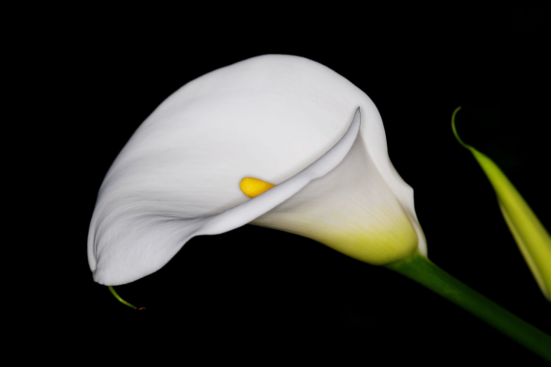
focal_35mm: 16
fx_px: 245
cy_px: 184
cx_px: 276
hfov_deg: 96.8
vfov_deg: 73.7
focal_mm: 16
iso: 200
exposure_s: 1/160
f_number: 8
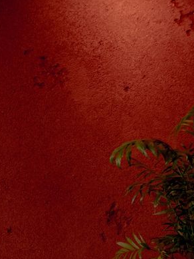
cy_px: 328
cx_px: -94
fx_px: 1240
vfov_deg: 11.6
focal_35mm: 166
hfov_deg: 8.7
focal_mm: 35
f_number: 4.5
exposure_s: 1/2.5
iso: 100
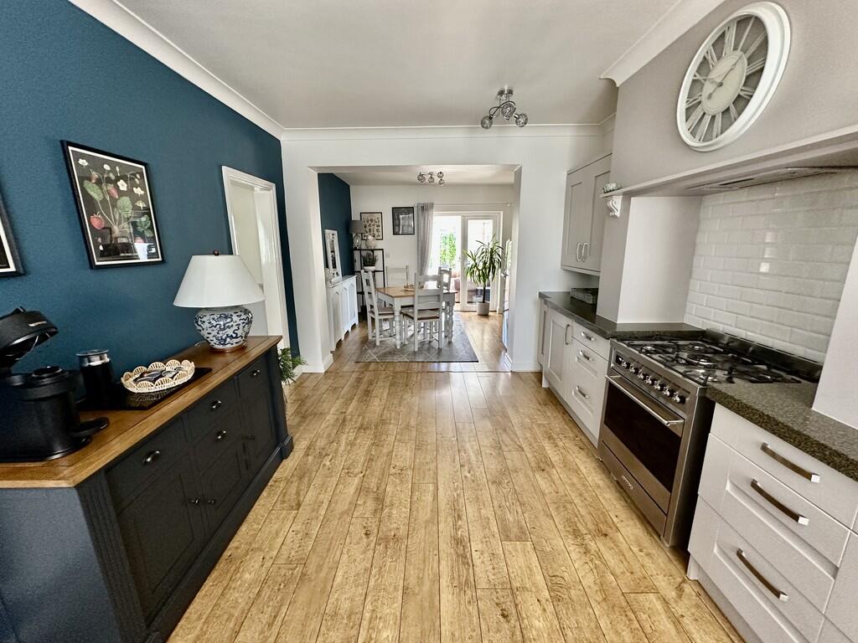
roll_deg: +0.4
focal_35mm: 14
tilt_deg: -13.2
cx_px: 429
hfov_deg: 102.1
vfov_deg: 85.7
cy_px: 322
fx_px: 347
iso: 250
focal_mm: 2.22
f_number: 2.2
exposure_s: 1/99
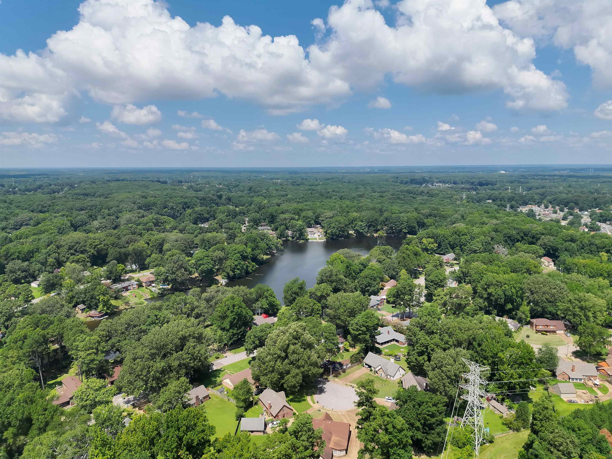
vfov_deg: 56.8
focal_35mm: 24
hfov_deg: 71.6
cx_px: 306
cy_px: 230
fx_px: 424
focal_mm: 6.72
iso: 150
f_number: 1.7
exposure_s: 1/5000
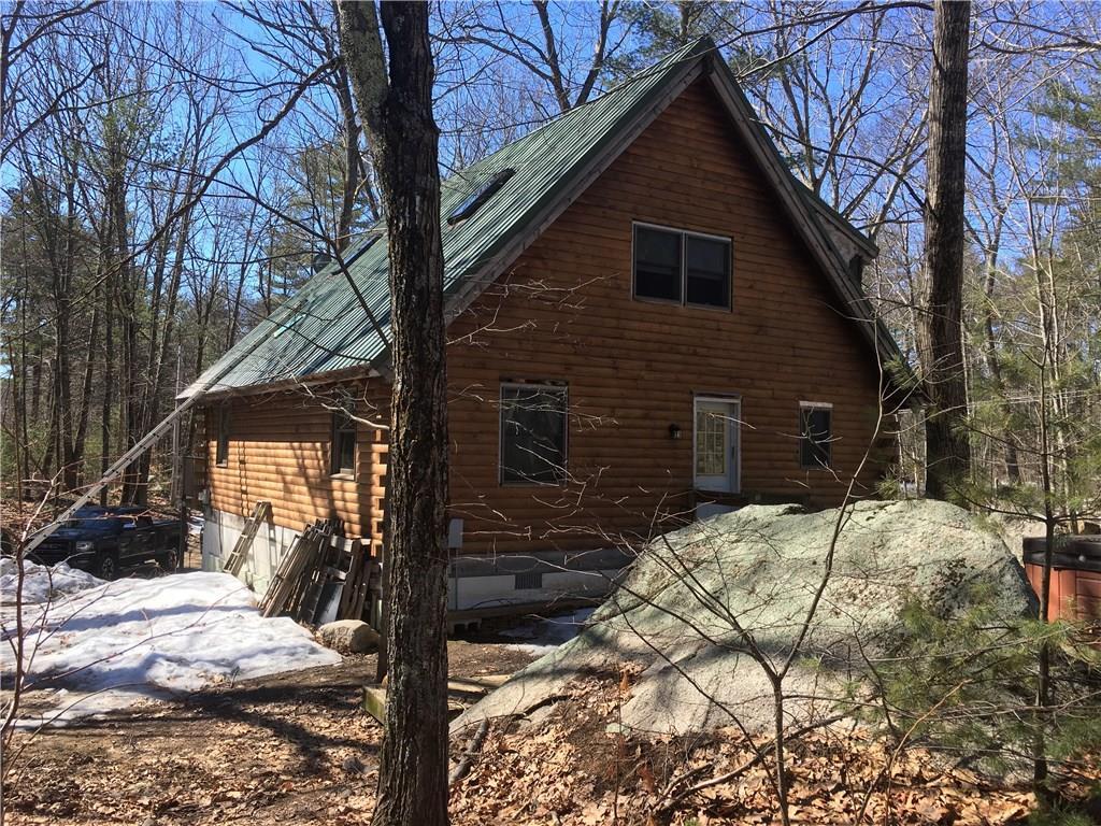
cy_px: 413
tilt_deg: +4.5
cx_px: 550
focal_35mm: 29
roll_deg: -2.1
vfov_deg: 48.2
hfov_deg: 61.7
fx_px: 922
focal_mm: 4.15
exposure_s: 1/641
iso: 25
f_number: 2.2
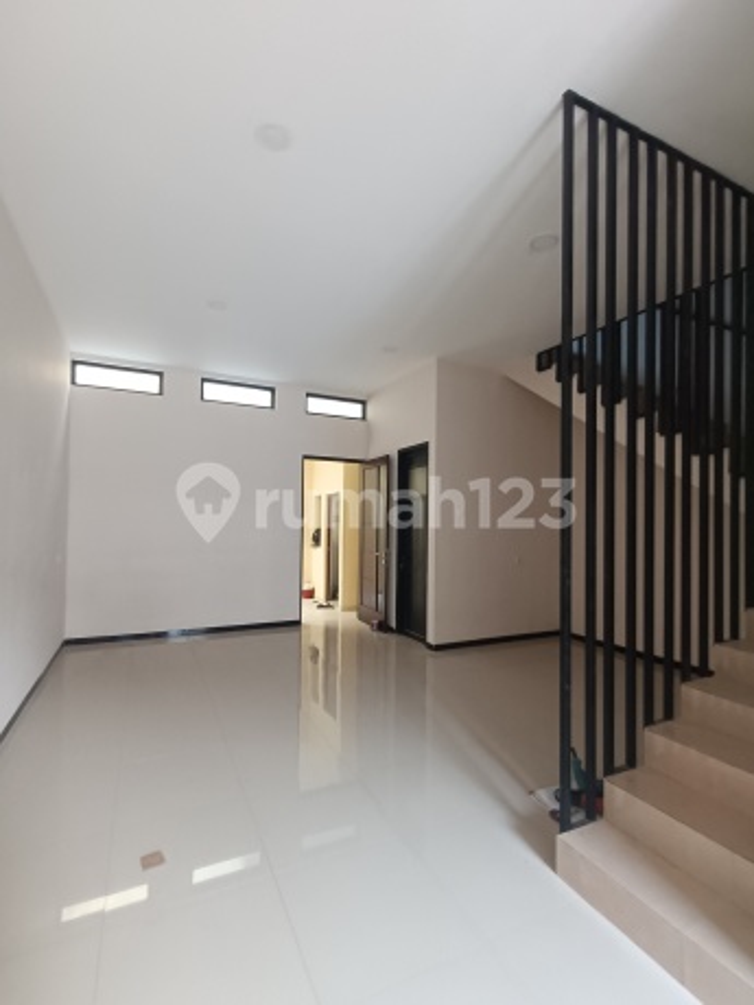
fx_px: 465
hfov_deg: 78.1
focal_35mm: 16
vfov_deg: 94.5
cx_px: 377
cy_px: 502
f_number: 2.2
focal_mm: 1.68
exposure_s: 1/33.3
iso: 500
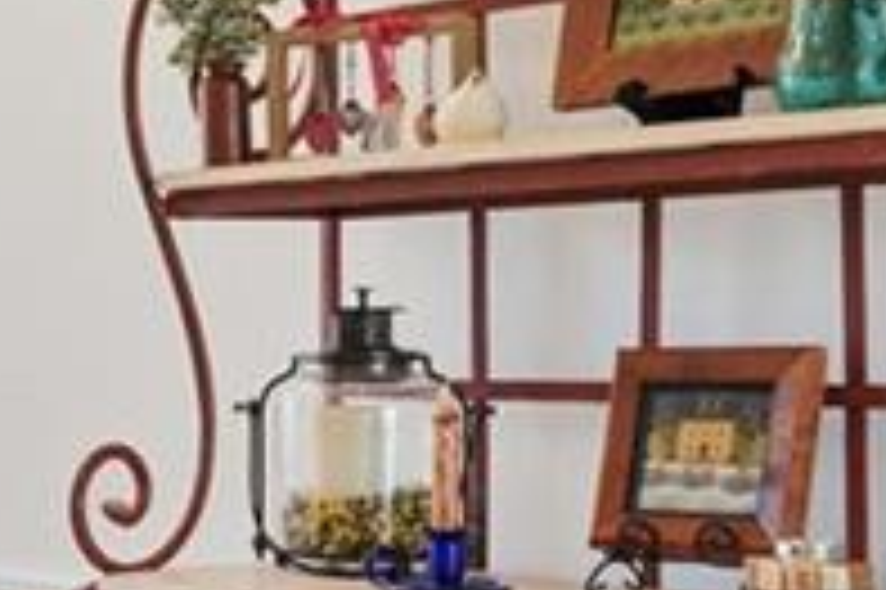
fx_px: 2041
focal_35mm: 83
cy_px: 349
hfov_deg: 19.9
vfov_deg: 16.4
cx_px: -576
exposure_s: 1/25
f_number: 9
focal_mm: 16
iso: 200
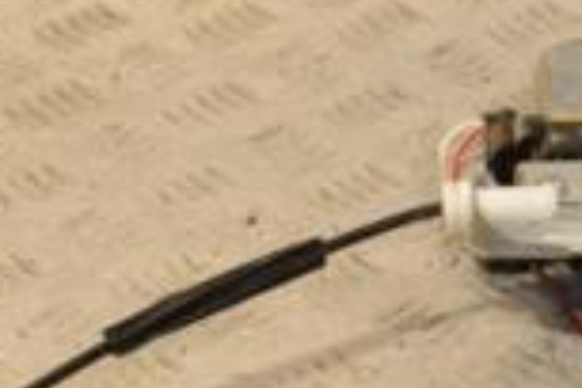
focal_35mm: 176
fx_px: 2845
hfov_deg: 11.5
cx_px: 597
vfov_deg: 7.8
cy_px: 339
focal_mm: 30
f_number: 9
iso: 800
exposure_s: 1/200
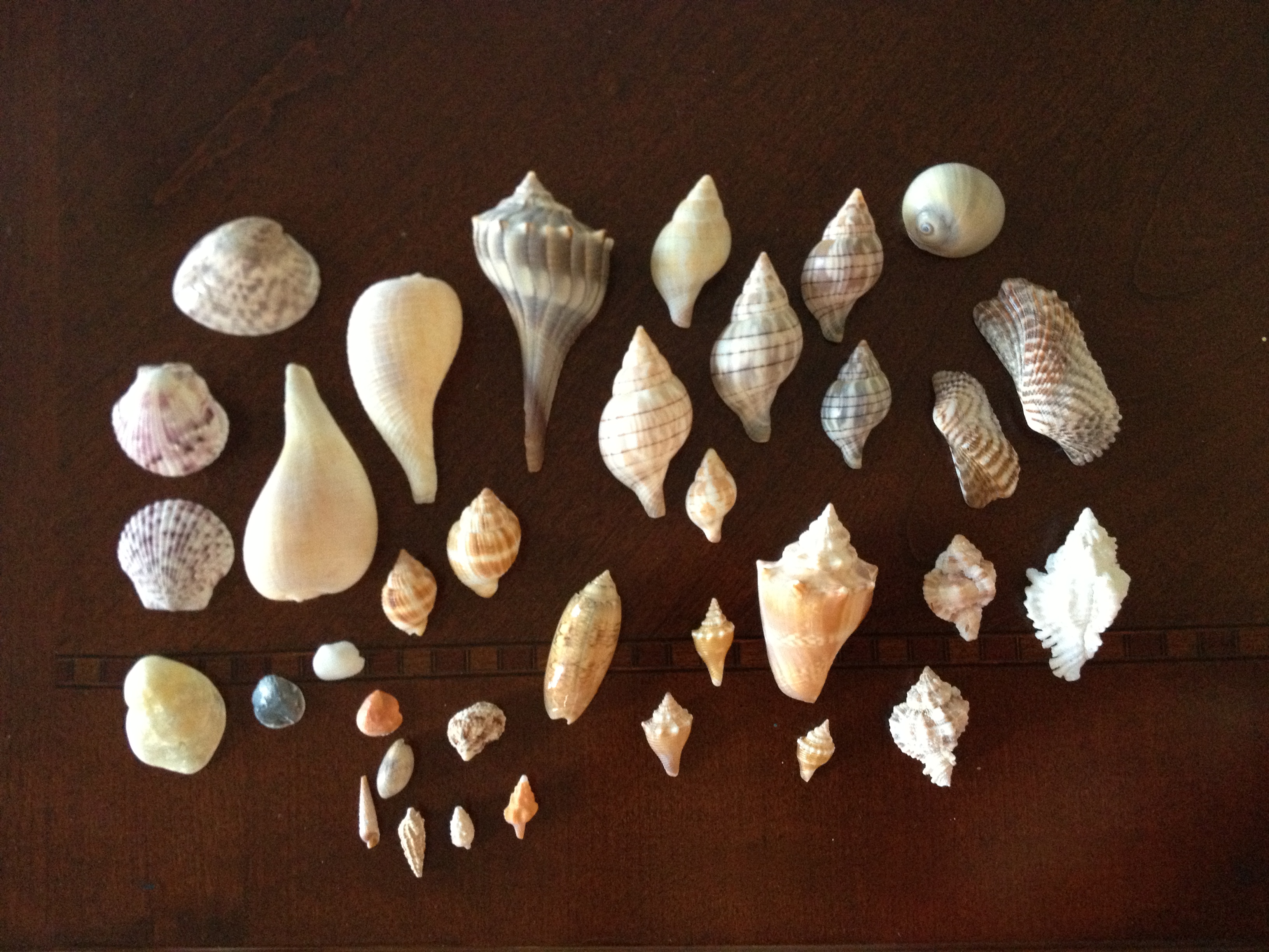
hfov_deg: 52.6
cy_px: 476
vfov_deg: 40.7
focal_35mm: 35
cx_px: 634
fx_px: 1283
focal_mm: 4.28
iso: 400
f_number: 2.4
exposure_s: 1/17
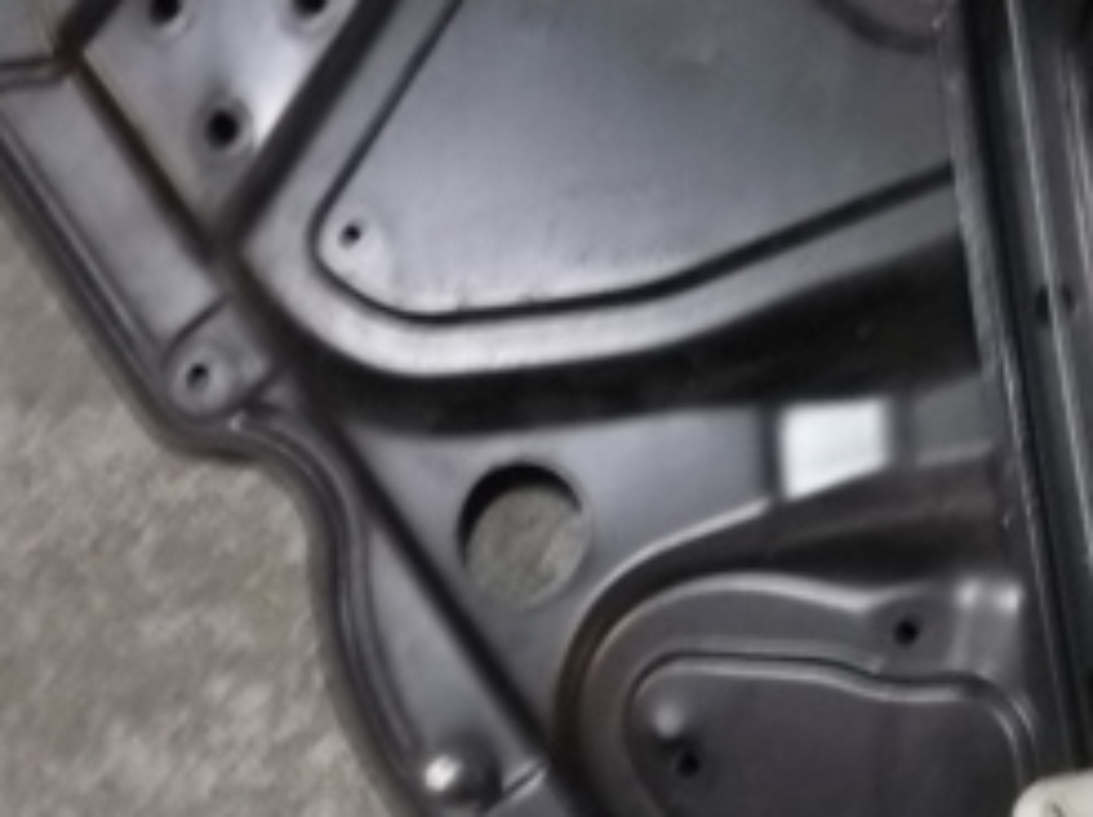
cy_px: 559
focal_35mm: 86
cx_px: 1235
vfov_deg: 17.1
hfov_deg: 21.5
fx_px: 2713
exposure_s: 1/15
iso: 400
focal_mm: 5.5
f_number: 2.8
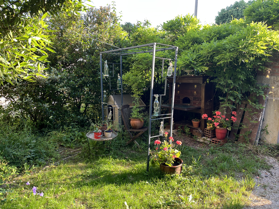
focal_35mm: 26
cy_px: 104
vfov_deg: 53.1
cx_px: 140
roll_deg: -0.3
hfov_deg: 67.3
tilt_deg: -9.6
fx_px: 210
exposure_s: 1/122
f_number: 1.6
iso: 40
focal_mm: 5.1
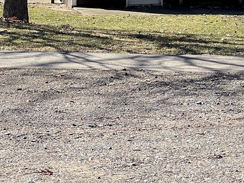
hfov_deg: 8.3
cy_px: -88
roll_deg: +0.5
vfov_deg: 6.2
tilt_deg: -2.0
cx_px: 226
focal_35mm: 238
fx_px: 1677
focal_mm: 9
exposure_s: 1/312
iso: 32
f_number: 2.8
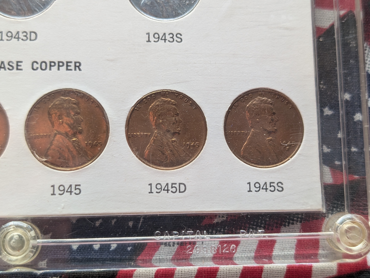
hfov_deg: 38.9
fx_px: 524
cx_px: 185
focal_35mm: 49
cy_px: 139
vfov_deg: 29.7
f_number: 1.68
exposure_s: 1/52.4
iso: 72
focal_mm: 6.9
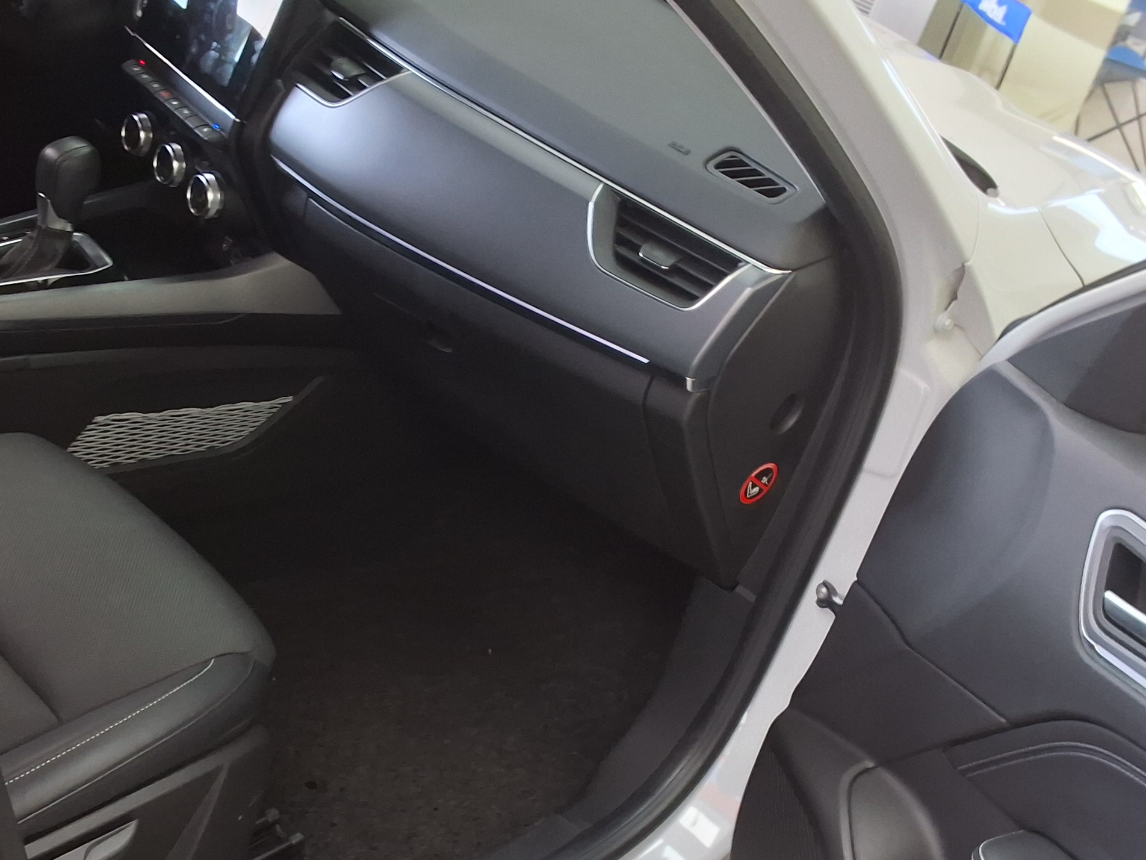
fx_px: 1589
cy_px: 525
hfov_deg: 39.7
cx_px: 593
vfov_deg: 30.2
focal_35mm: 48
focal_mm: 2.91
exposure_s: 1/40
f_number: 1.9
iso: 40
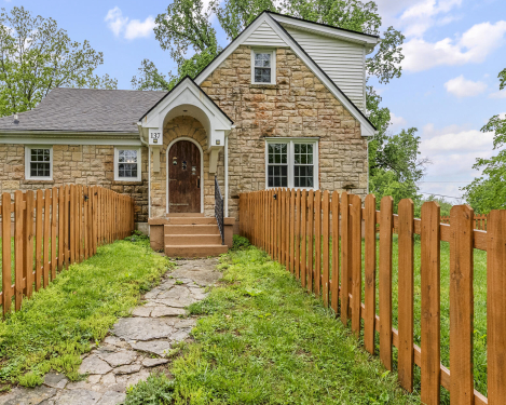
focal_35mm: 24
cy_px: 225
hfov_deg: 69.1
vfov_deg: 58.6
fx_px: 359
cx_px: 188
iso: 1000
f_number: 11
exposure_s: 1/400
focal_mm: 16
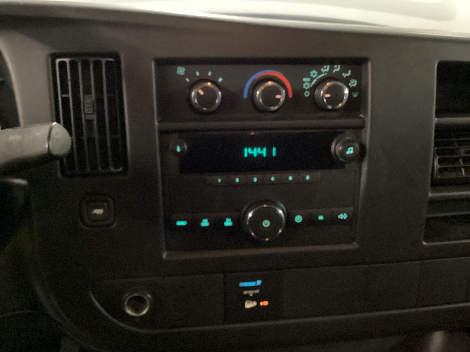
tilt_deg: -25.5
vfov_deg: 45.4
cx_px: 235
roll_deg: -1.9
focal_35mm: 31
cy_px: 176
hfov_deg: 58.4
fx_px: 421
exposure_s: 1/17
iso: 800
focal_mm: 3.3
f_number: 2.4
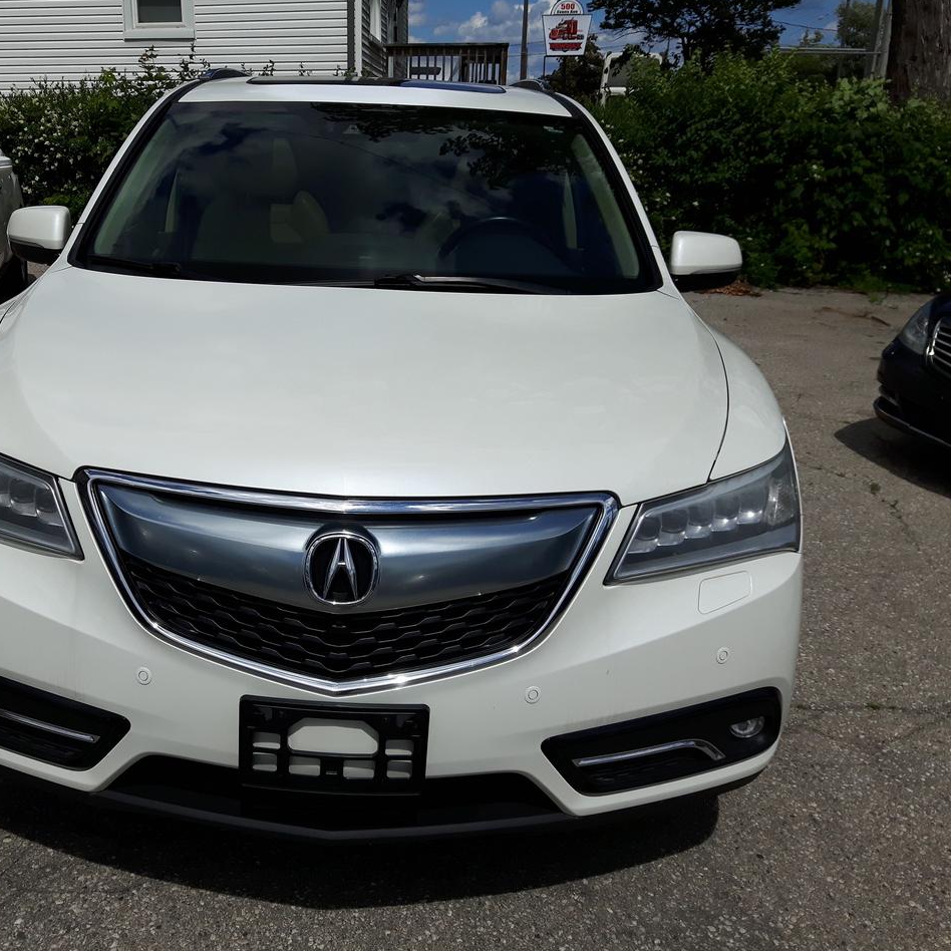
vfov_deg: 44.9
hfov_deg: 44.5
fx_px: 1150
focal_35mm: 37
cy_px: 478
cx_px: 341
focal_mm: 3.7
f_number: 1.9
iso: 40
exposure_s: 1/4049
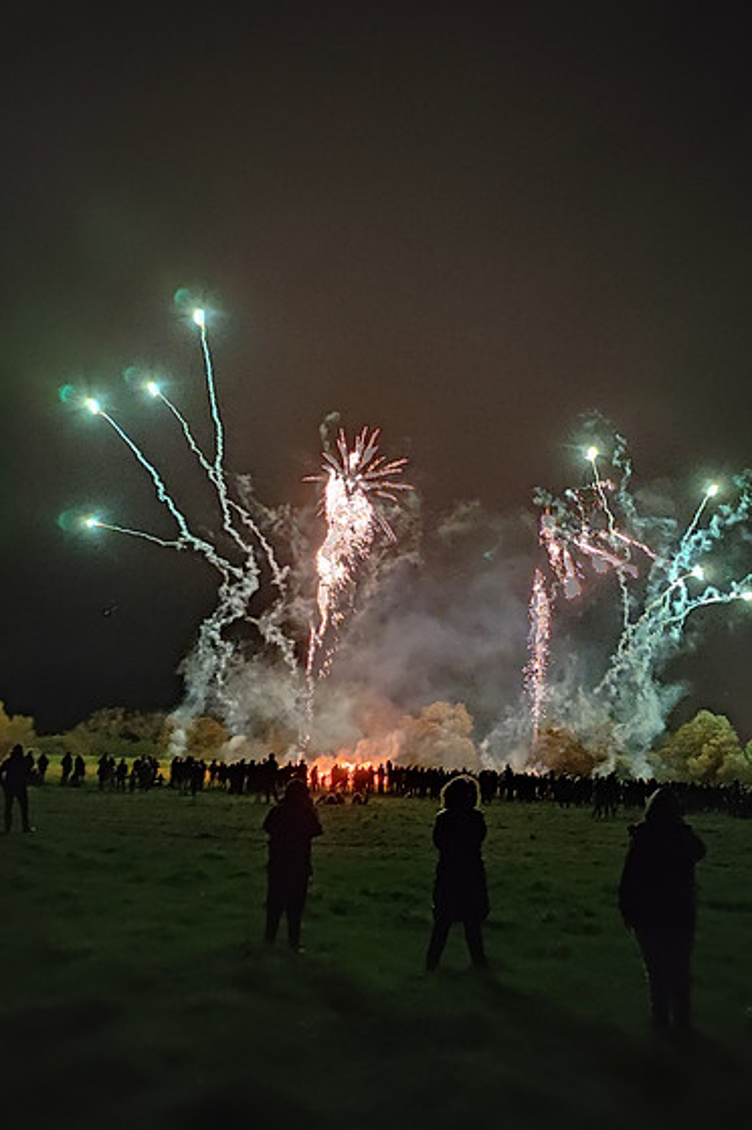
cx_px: 417
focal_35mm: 27
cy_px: 554
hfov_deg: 47.8
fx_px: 847
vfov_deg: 67.4
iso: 8031
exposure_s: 1/9
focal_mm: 5.43
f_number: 1.89
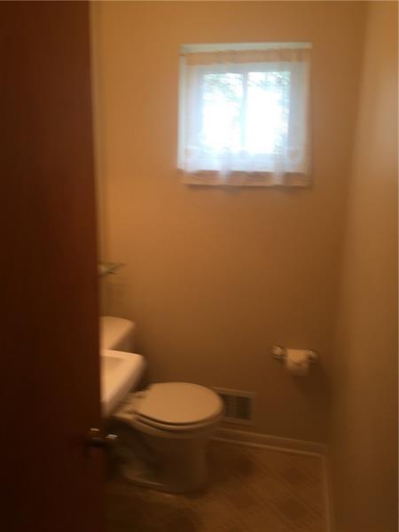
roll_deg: +0.8
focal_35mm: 29
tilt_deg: -13.2
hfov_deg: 48.2
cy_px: 266
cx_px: 200
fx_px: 446
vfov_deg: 61.7
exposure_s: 1/40
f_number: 2.2
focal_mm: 4.15
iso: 32
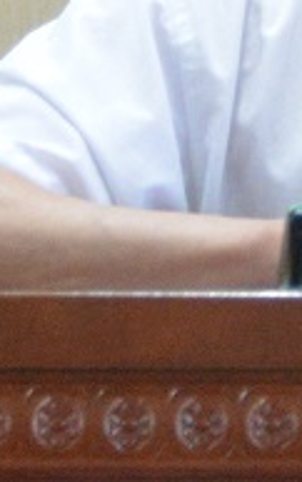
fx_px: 9342
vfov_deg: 2.9
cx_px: 452
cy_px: -307
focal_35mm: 711
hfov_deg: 1.9
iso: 4500
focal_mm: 135
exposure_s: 1/160
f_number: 5.6
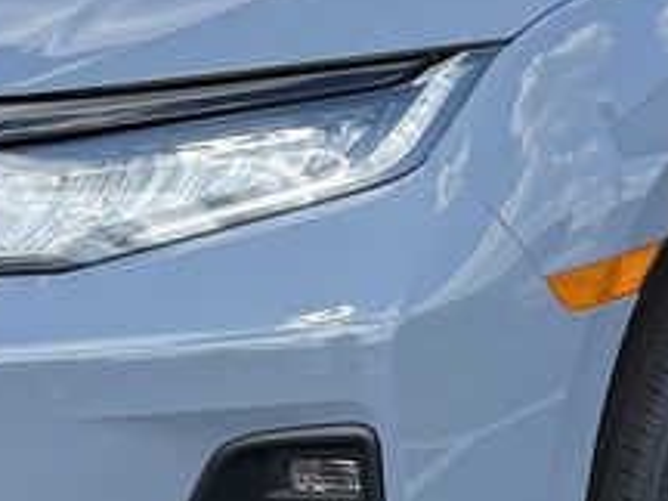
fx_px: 1717
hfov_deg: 21.9
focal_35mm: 89
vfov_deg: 16.6
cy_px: 213
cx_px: 448
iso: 100
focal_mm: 6.76
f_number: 1.78
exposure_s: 1/2232
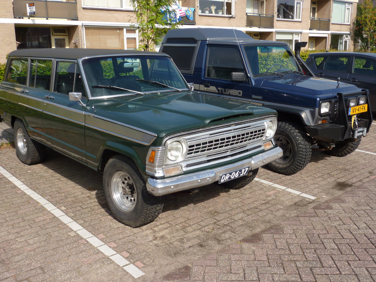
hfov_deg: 52.6
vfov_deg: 40.7
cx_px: 188
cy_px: 141
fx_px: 380
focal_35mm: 35
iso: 80
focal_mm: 5.7
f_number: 3.5
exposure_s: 1/800
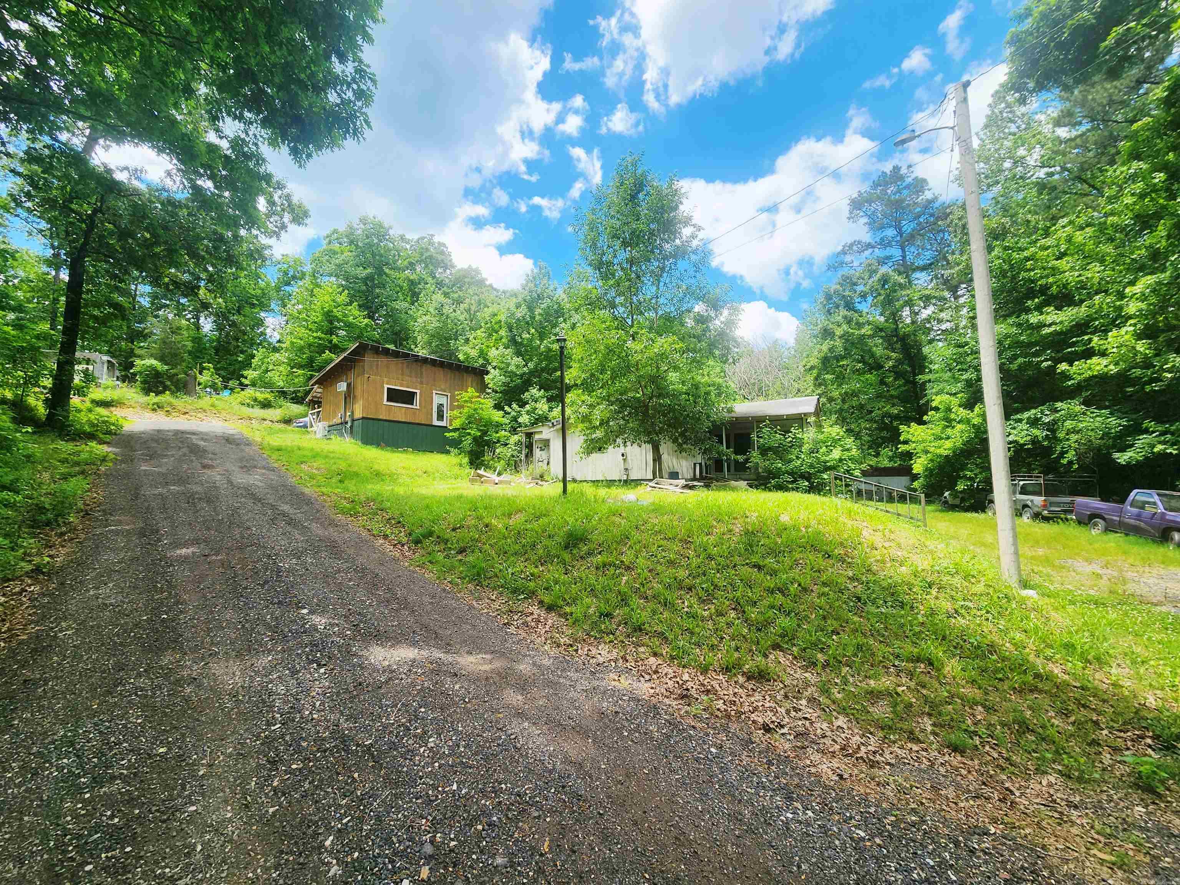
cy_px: 442
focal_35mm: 13
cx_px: 590
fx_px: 443
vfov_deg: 89.9
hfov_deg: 106.2
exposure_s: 1/1000
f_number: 2.2
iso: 50
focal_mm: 2.2
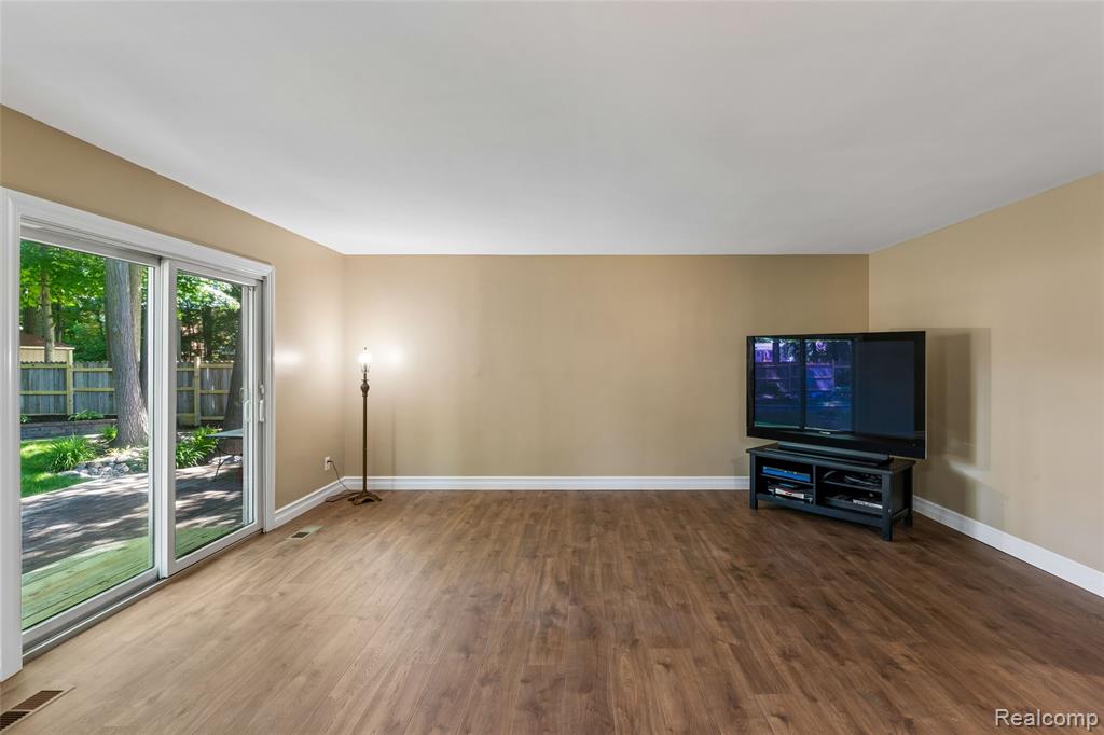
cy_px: 368
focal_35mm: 16
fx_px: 494
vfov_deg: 73.4
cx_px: 552
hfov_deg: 96.4
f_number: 13
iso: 400
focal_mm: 16.1
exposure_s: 1/1.67
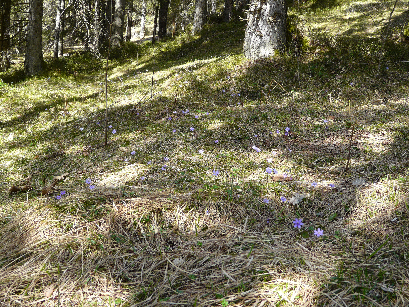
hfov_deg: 47.9
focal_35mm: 39
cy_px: 154
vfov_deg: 36.8
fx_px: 461
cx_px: 204
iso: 100
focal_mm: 6.4
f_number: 3.2
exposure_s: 1/100
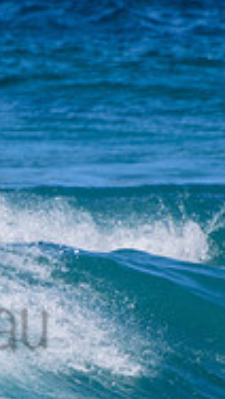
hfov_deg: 0.5
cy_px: 300
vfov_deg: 0.9
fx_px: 25727
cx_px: -176
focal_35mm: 2430
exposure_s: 1/2000
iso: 250
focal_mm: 500
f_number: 5.6
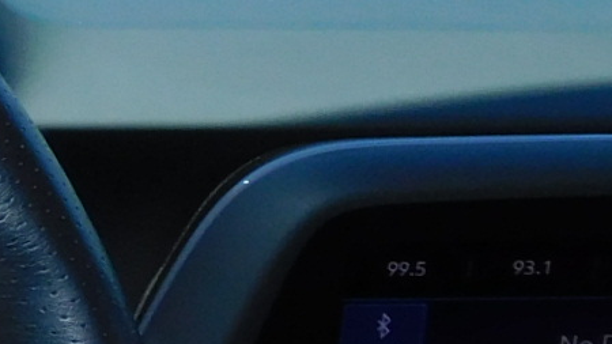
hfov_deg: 13.0
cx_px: -782
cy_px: 60
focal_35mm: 132
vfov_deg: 9.2
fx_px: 2142
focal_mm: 4.3
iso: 125
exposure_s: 1/400
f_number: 3.3
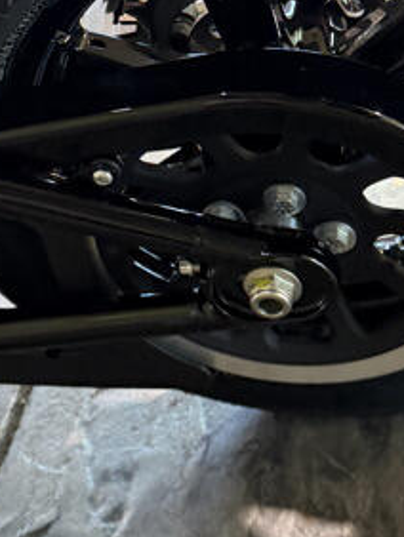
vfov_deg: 21.6
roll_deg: +18.4
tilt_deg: -22.2
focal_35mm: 87
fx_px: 1352
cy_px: -6
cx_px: 109
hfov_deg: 16.9
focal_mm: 6.76
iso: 320
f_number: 1.78
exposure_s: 1/60
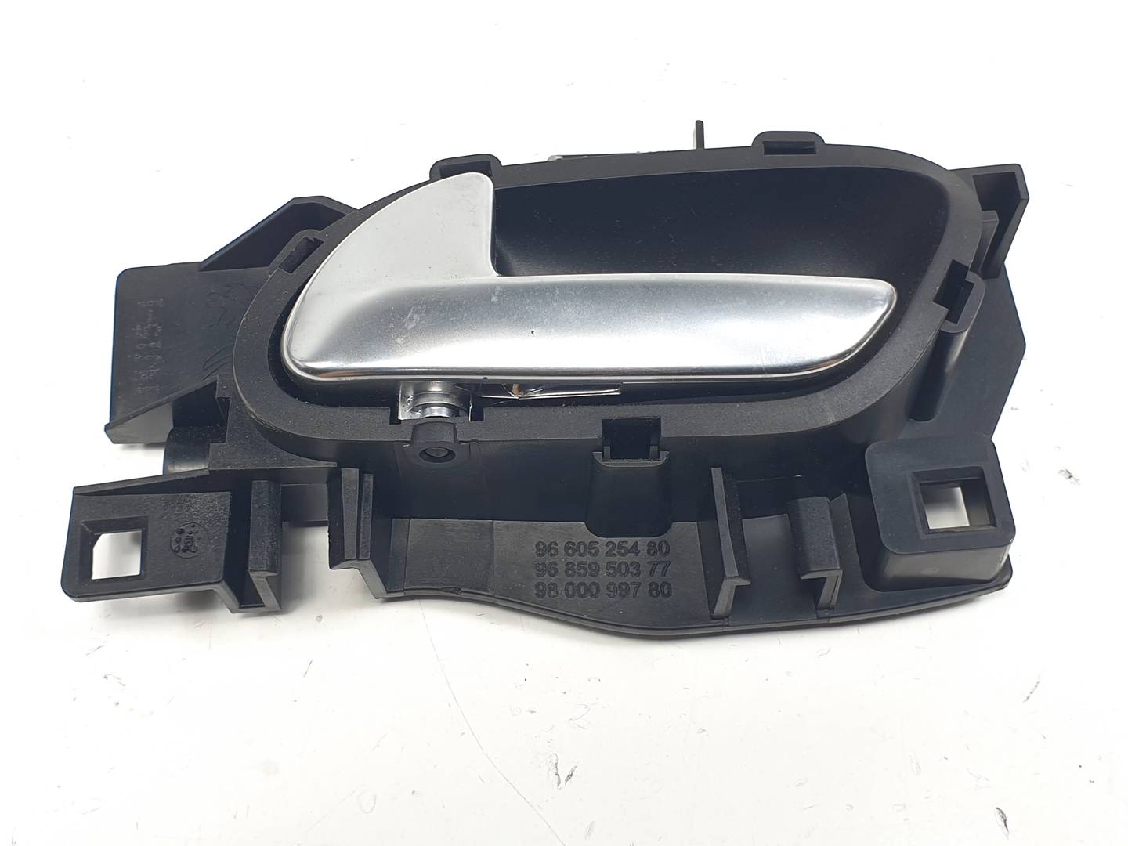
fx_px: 847
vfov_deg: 53.1
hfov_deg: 67.3
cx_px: 564
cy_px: 423
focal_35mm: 26
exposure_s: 1/124
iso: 50
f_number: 2.4
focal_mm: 4.3
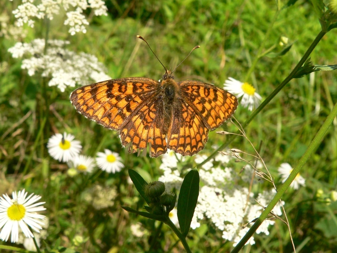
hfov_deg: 51.4
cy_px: 126
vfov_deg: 39.7
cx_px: 168
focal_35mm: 36
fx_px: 350
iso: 100
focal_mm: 6
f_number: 5.2
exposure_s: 1/500
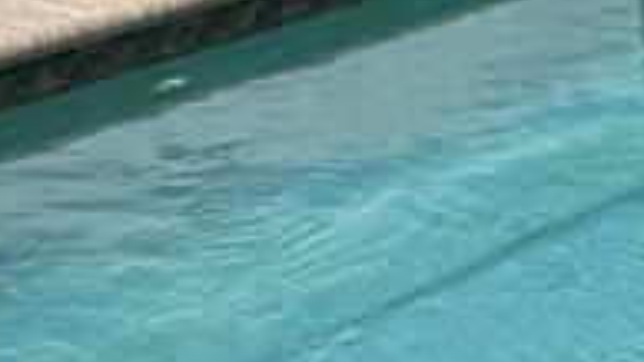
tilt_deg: -9.1
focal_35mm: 138
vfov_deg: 8.5
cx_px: 1451
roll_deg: -0.1
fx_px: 2356
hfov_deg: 12.7
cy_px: -239
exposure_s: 1/2907
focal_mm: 6.76
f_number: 1.78
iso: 80
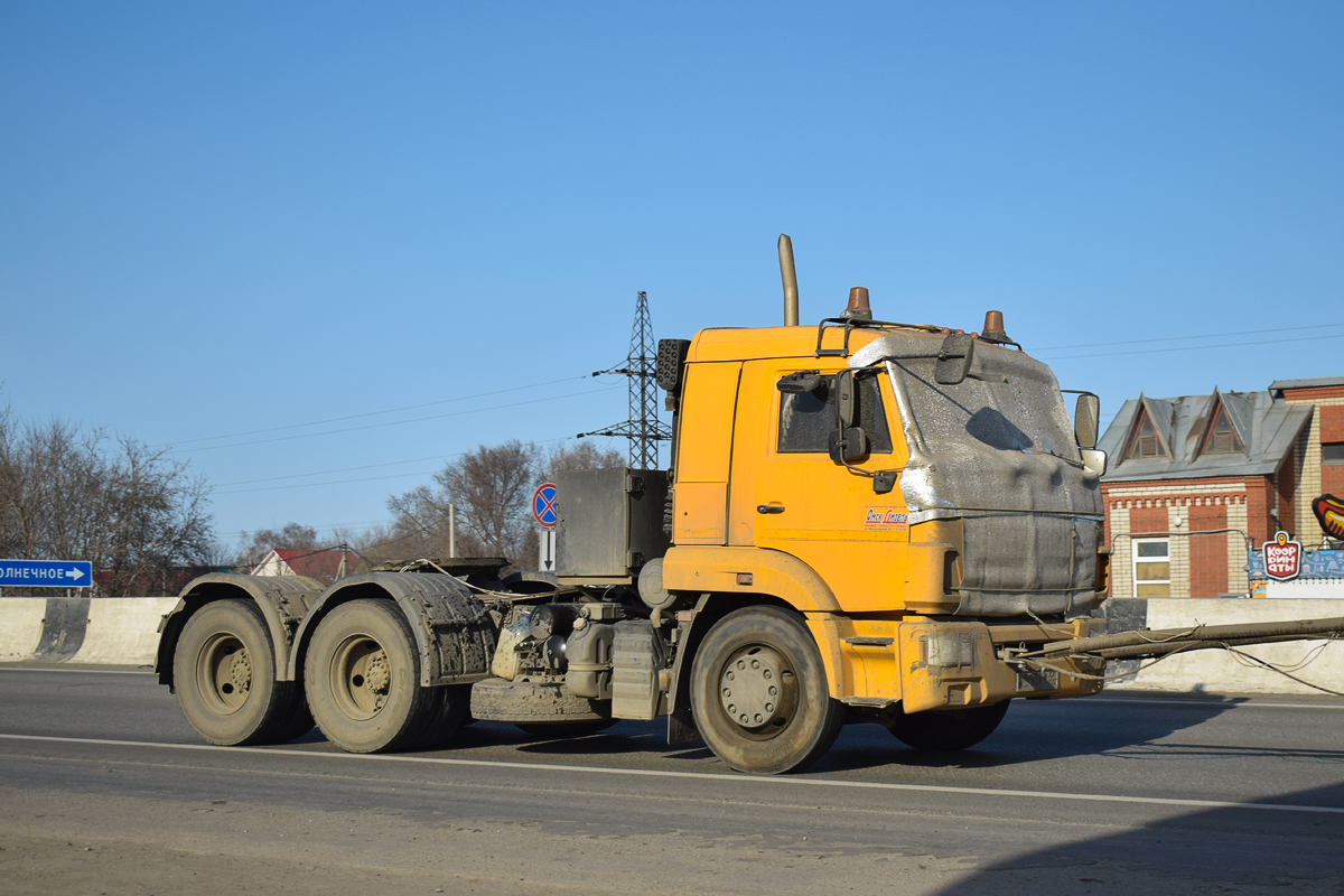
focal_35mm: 52
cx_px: 672
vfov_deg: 25.8
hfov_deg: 37.9
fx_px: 1960
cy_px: 448
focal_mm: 35
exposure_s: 1/1000
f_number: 5
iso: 100
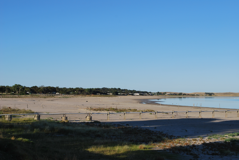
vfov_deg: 20.7
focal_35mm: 66
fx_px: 439
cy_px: 80
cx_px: 120
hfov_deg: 30.5
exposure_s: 1/250
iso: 100
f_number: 10
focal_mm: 44
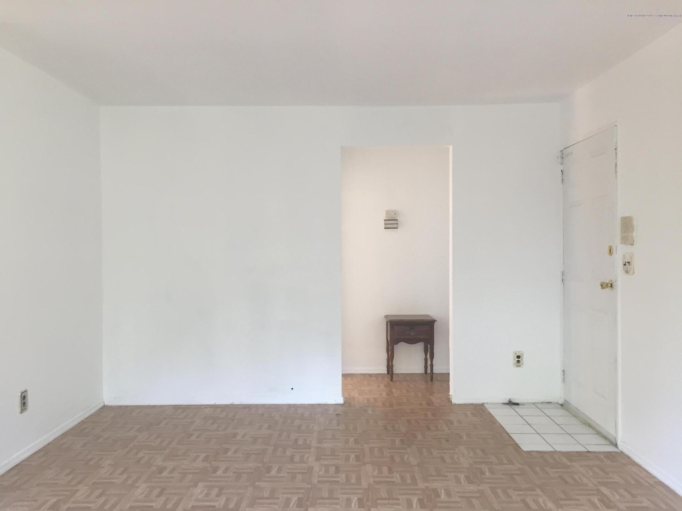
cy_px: 256
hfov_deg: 61.7
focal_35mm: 29
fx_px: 571
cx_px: 341
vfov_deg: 48.2
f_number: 2.2
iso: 64
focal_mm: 4.15
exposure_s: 1/30
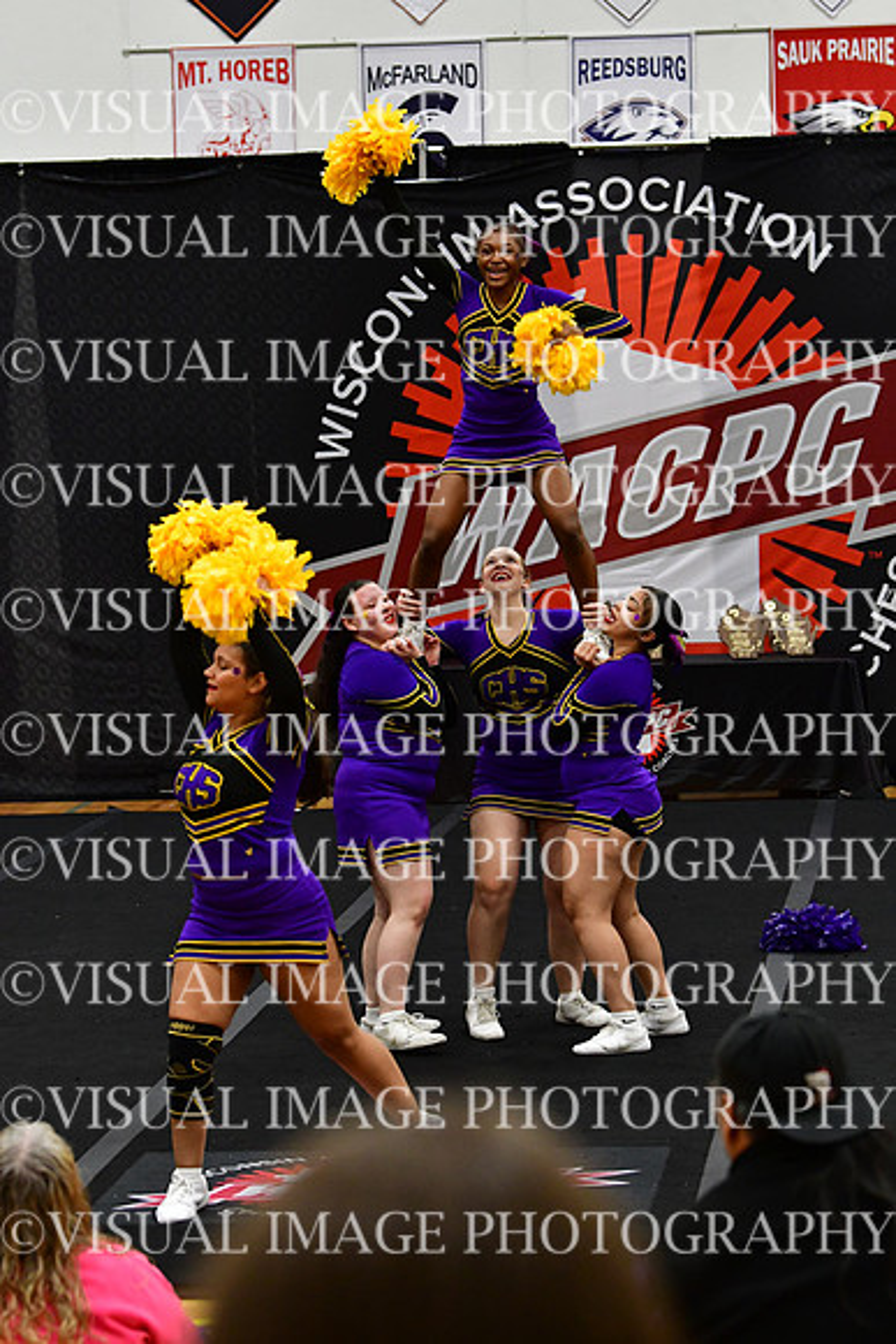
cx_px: 448
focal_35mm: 127
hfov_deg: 10.8
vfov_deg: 16.1
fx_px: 4738
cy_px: 672
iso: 4000
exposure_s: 1/500
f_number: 4
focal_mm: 85
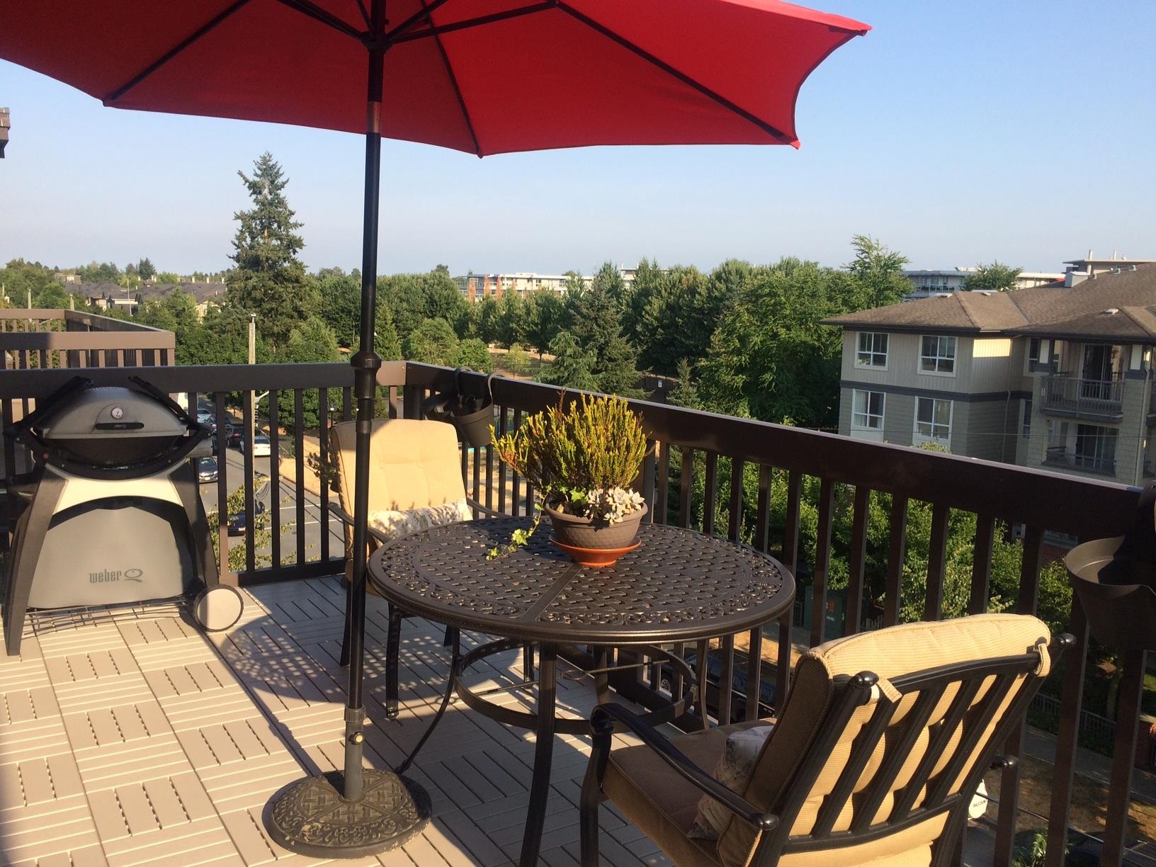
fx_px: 968
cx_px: 578
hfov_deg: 61.7
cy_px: 434
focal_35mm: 29
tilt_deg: -8.7
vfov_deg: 48.2
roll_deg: -0.8
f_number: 2.2
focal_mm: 4.15
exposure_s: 1/1325
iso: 32
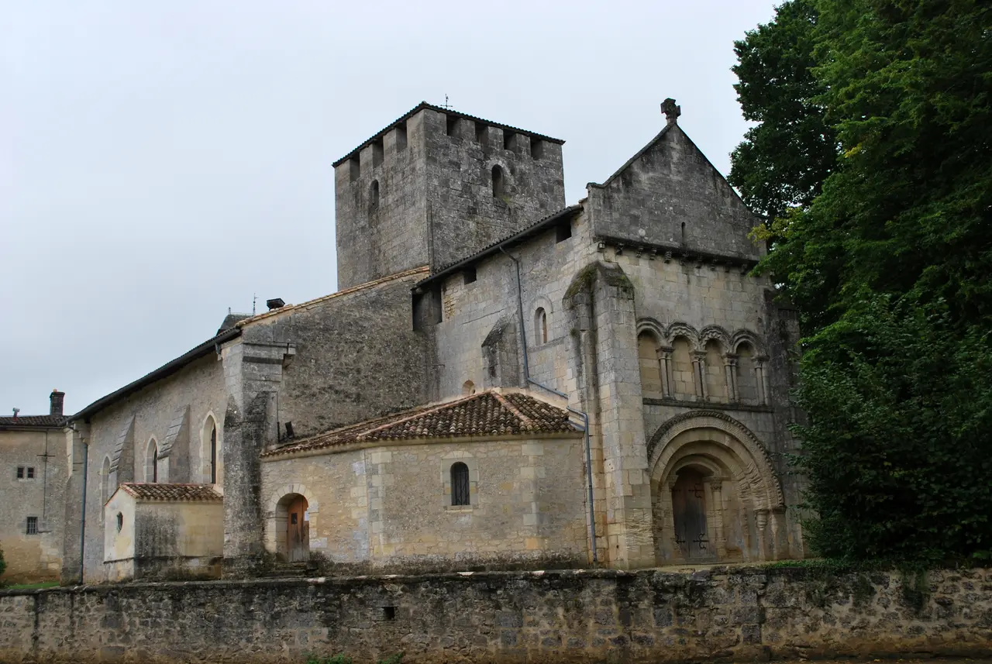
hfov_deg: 49.5
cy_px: 332
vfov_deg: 34.3
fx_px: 1076
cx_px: 496
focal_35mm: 39
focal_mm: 26
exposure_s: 1/125
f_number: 5.6
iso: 100
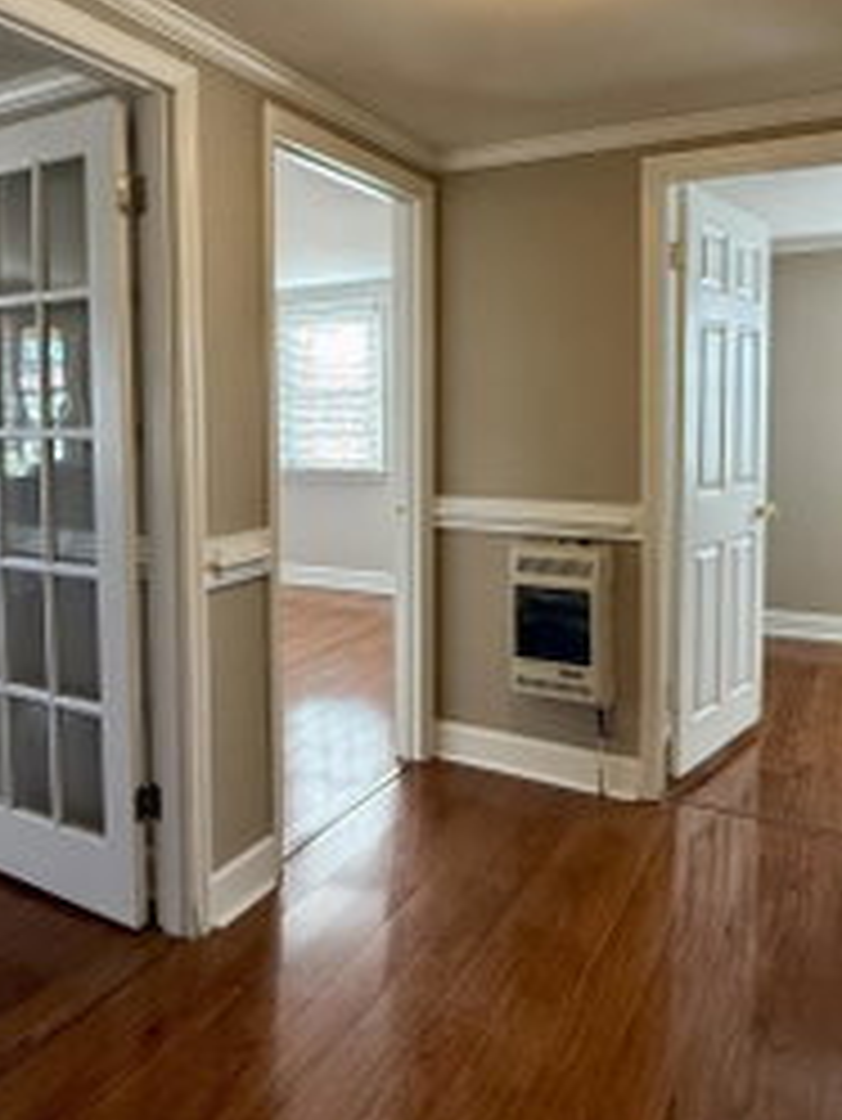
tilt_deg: -2.2
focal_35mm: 27
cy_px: 459
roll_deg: +0.2
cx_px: 432
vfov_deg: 64.8
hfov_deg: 51.4
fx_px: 875
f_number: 2.2
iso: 320
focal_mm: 2.22
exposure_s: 1/120
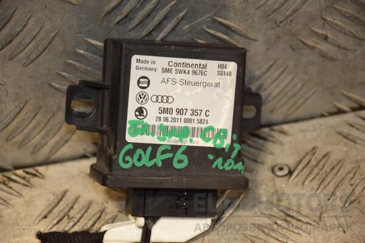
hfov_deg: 13.0
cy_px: 122
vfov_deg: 8.7
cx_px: 182
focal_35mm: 158
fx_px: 1597
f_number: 5.6
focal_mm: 105
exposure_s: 1/200
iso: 800
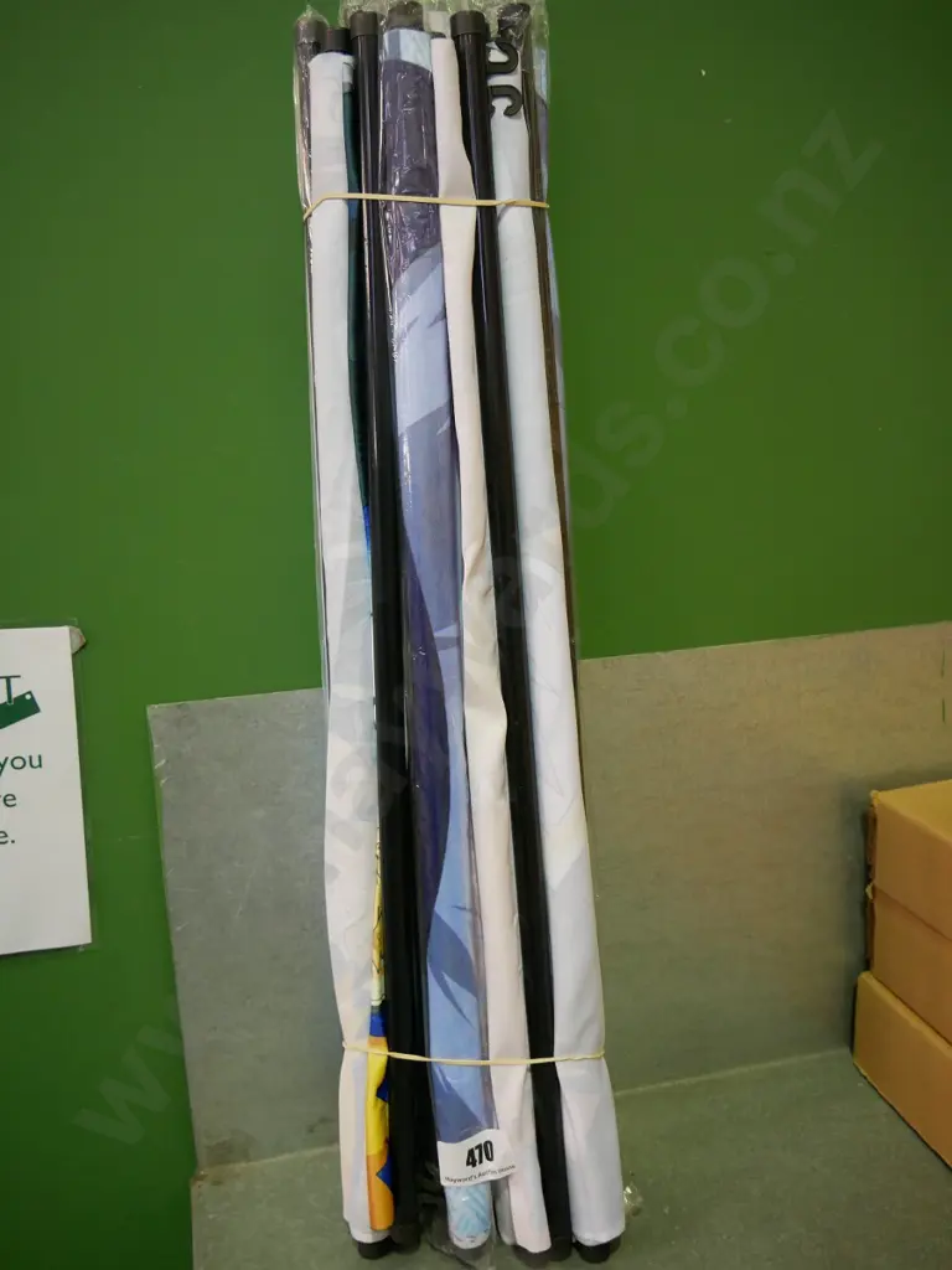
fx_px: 1247
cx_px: 476
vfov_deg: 54.0
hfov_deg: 41.8
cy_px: 635
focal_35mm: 34
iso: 800
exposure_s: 1/60
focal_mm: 17
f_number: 3.8
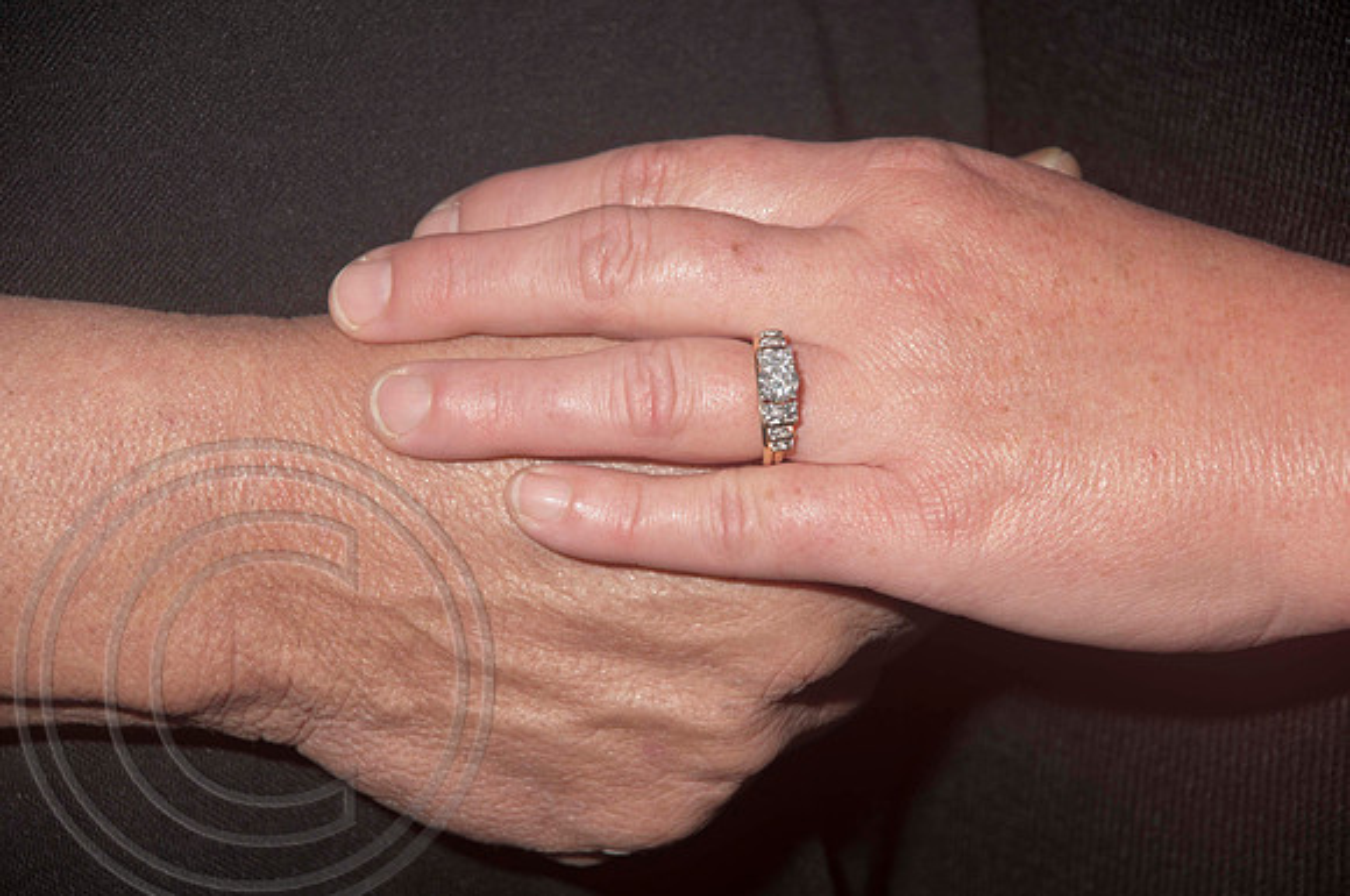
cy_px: 448
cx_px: 675
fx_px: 7583
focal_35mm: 202
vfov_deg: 6.8
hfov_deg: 10.2
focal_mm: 135
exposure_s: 1/30
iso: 100
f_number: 8
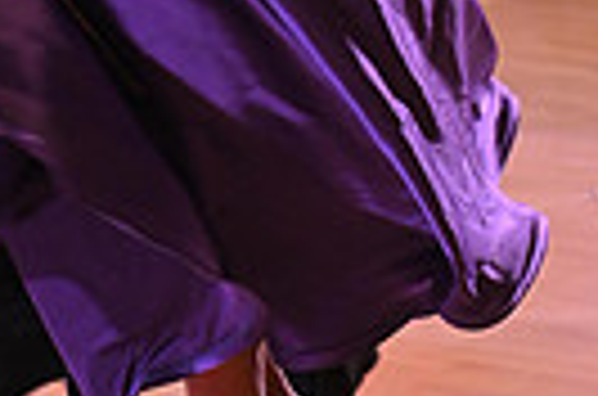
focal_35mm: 306
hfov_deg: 6.7
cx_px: 16
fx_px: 5071
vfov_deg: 4.4
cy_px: -518
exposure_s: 1/200
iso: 1600
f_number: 4.5
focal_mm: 70
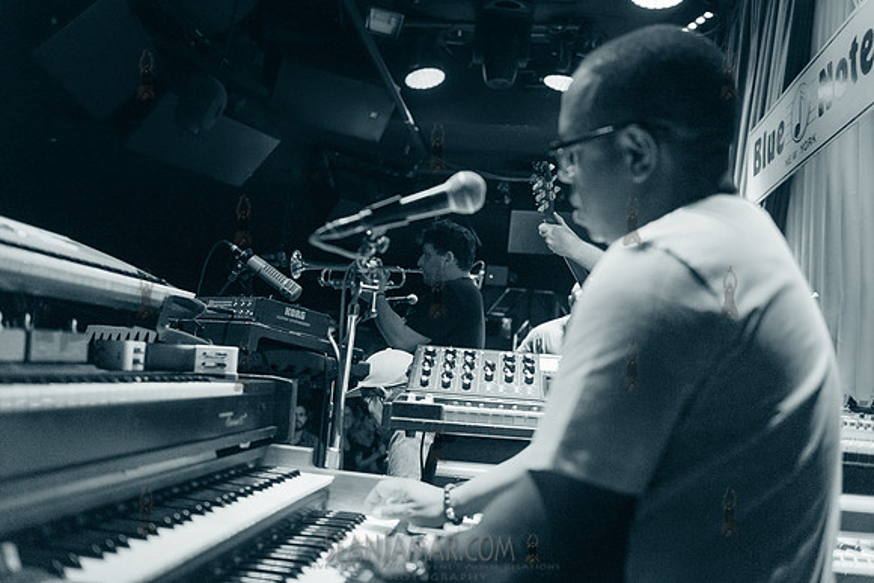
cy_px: 292
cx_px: 437
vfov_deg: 37.9
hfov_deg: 54.4
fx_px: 850
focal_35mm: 35
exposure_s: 1/250
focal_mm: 35
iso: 4000
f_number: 2.8
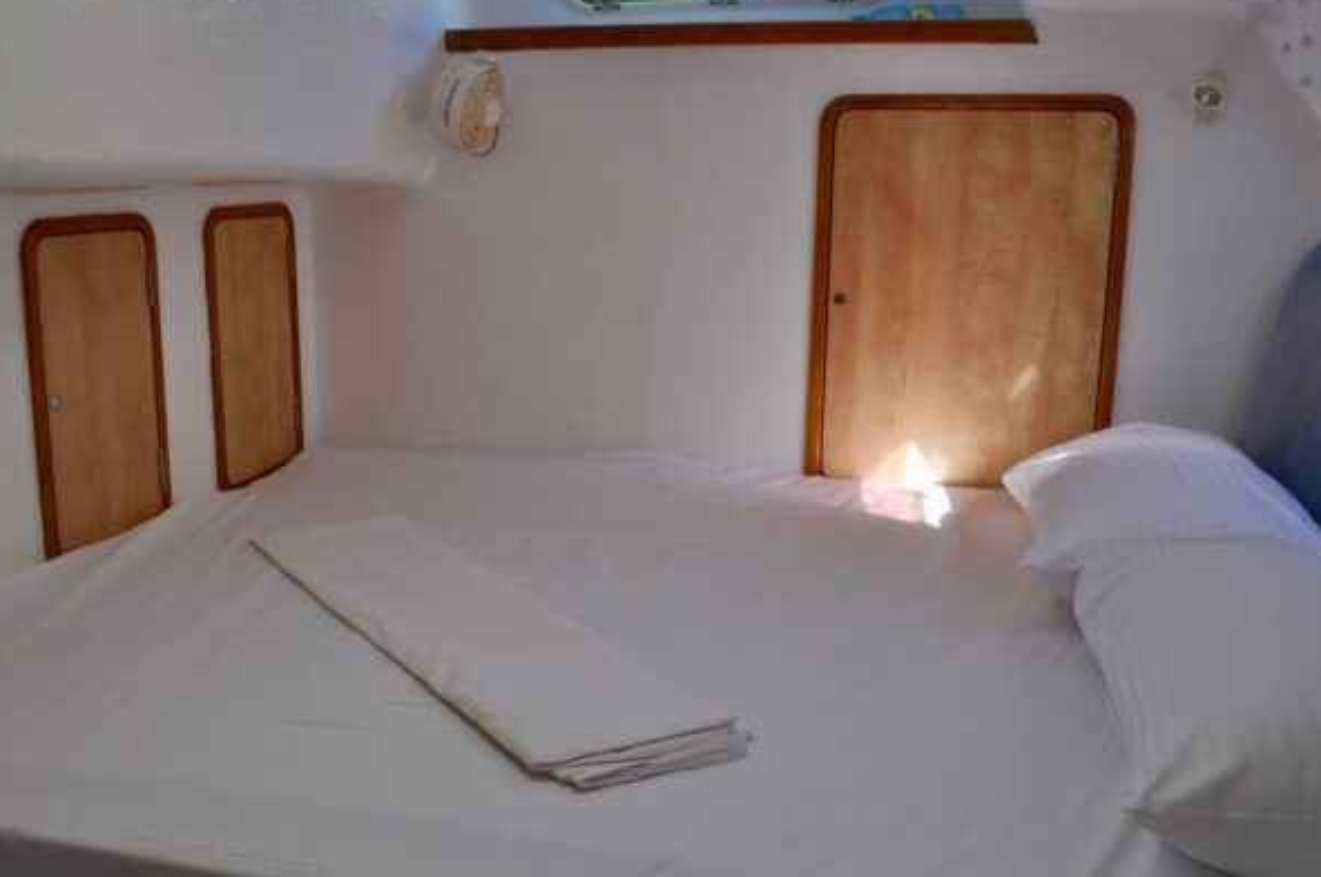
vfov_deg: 37.7
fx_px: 1283
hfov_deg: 54.2
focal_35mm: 35
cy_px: 482
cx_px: 549
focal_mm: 18
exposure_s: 1/100
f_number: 8
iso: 200
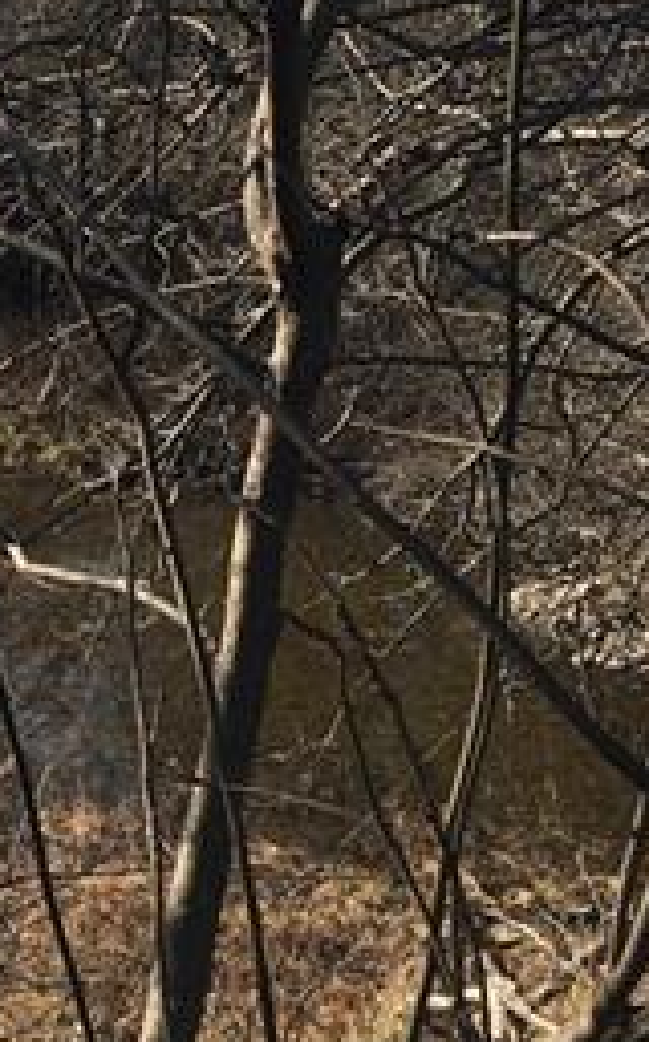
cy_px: 507
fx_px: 2611
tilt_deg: -16.5
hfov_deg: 13.8
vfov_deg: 22.6
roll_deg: +1.2
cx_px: -114
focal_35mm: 92
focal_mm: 4.15
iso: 25
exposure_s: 1/884
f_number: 2.2
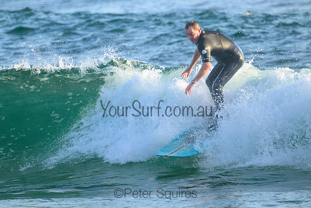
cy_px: 104
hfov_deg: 2.6
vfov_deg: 1.7
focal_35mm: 800
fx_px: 6912
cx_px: 156
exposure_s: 1/2000
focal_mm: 800
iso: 5000
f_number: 11
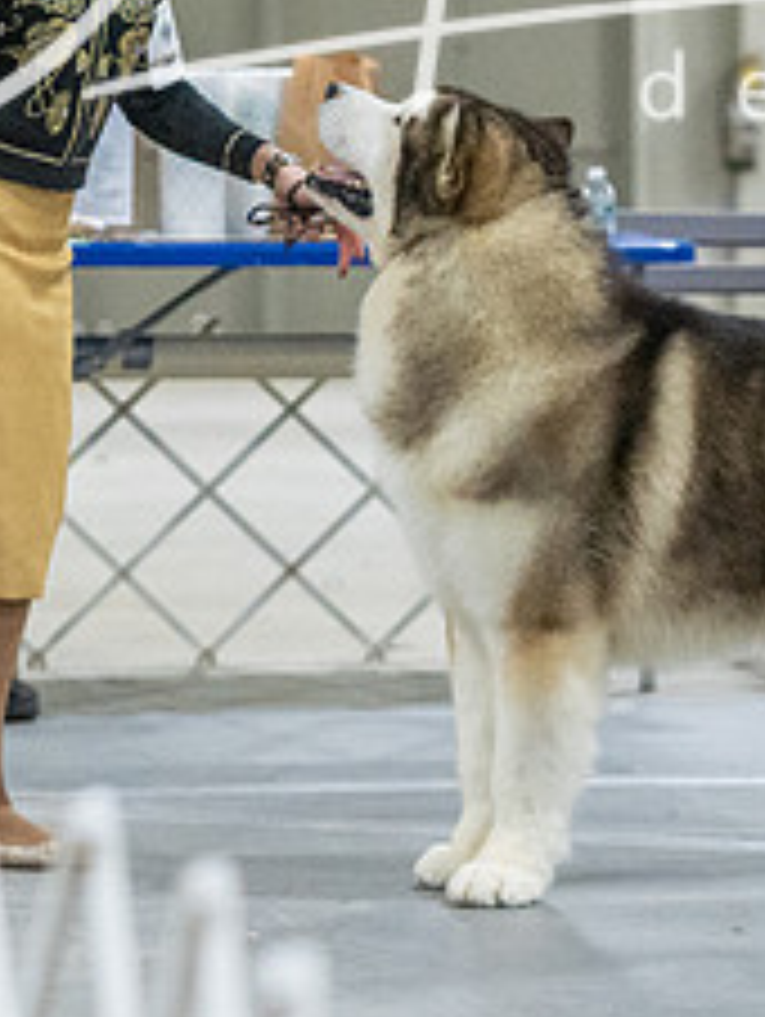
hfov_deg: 7.4
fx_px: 5912
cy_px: 252
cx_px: 470
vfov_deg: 9.8
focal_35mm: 201
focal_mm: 70
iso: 6400
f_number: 3.2
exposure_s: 1/320
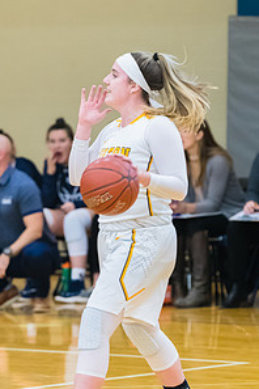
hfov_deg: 4.5
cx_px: 149
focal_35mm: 307
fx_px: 3313
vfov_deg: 6.7
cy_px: 202
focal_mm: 135
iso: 3200
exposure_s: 1/400
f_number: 3.2
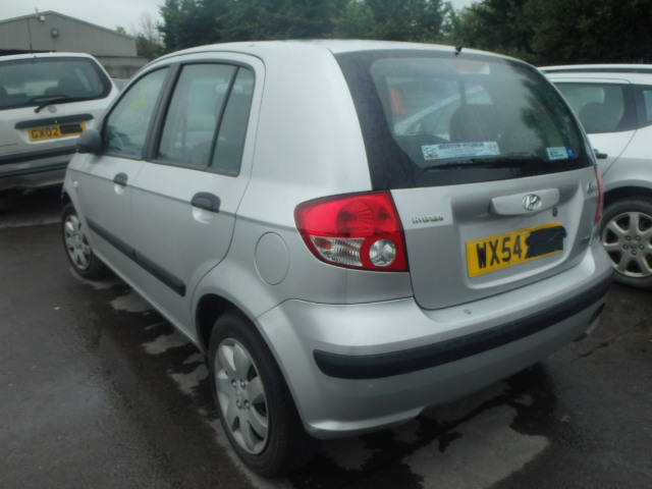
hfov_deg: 63.4
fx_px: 527
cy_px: 244
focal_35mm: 28
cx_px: 326
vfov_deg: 49.7
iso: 125
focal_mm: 5
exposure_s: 1/200
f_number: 3.9
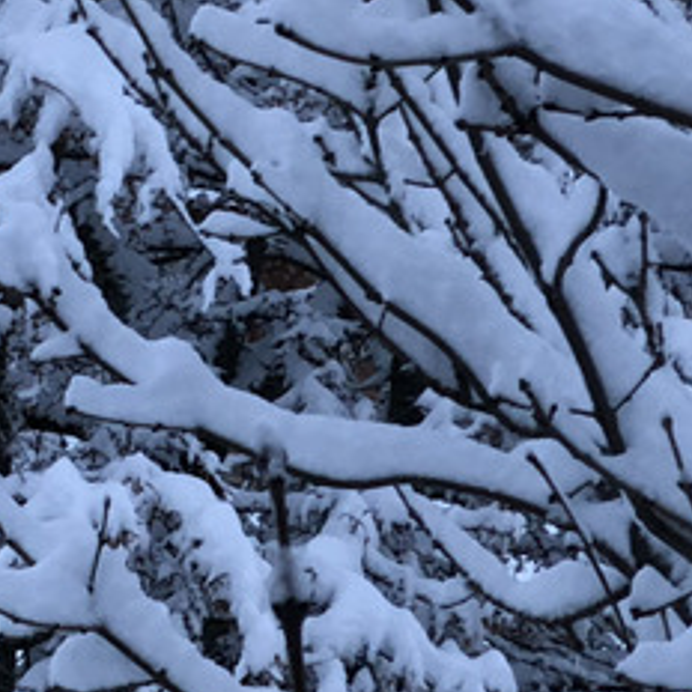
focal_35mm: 238
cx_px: -1038
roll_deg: -3.4
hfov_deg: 6.9
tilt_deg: +9.4
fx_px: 5383
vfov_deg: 7.3
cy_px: 24
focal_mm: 6
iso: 20
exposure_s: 1/50
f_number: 2.4
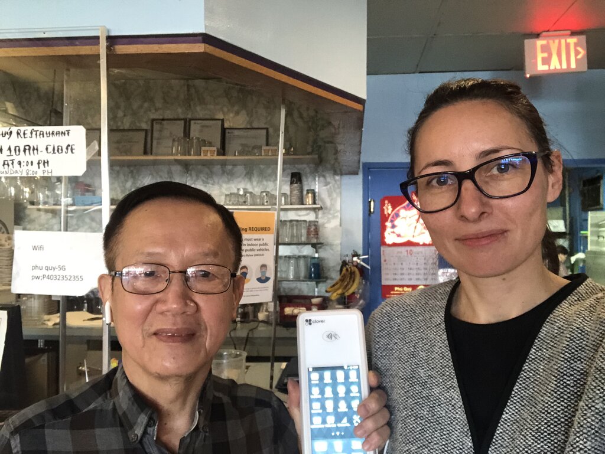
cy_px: 227
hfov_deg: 56.8
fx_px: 560
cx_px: 302
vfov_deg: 44.2
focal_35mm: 32
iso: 400
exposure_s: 1/30
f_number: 2.2
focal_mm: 2.87
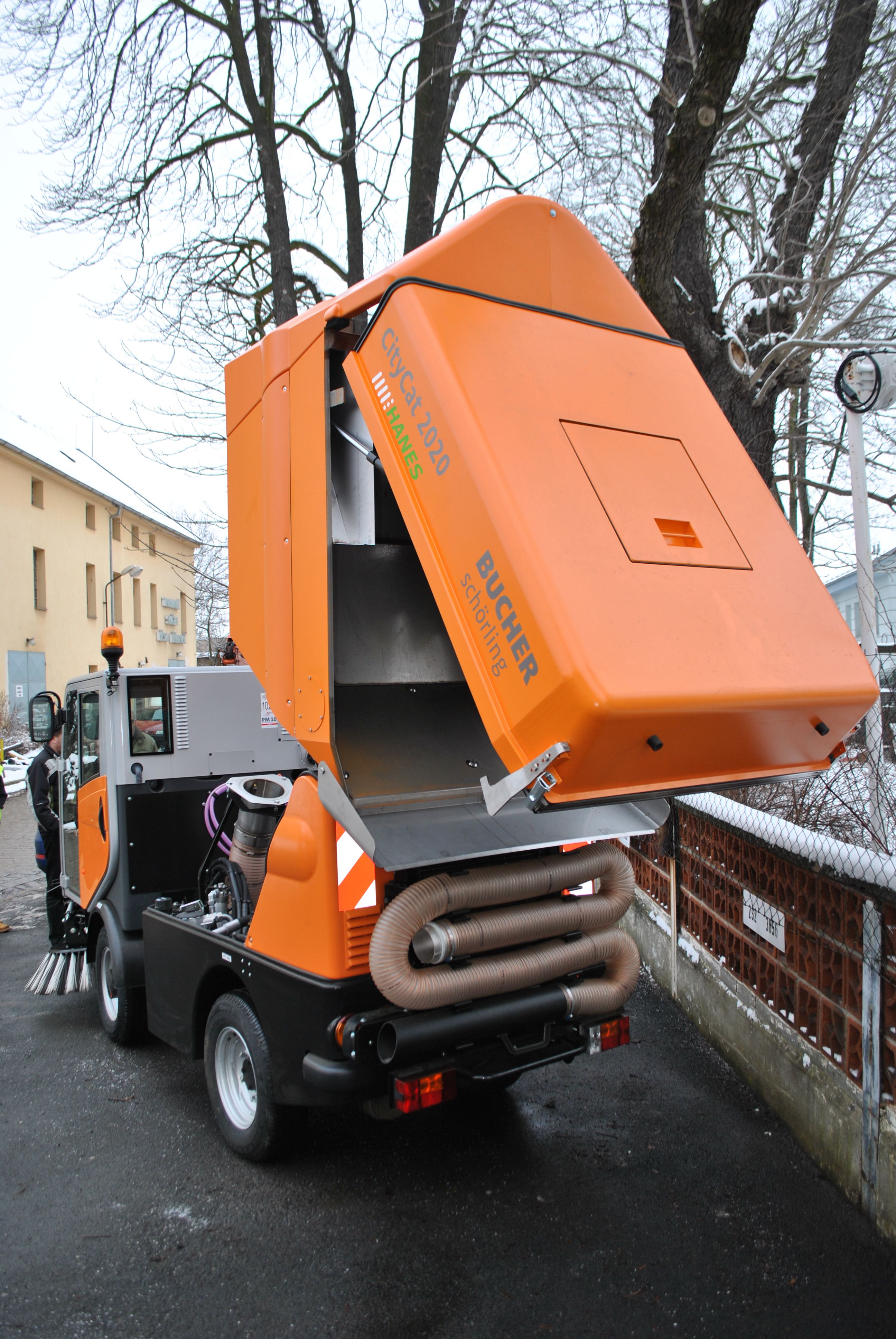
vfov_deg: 67.3
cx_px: 448
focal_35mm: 27
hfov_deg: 48.0
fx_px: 1005
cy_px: 670
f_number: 4
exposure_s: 1/200
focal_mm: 18
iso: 100
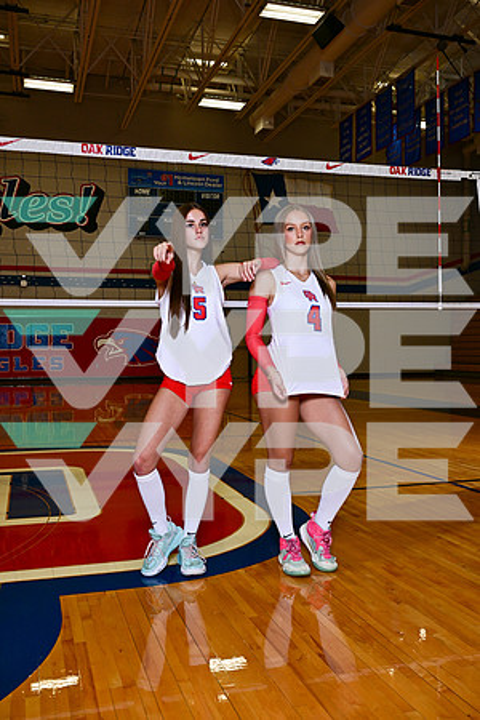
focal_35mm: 34
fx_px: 690
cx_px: 240
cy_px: 360
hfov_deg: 38.4
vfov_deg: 55.1
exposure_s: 1/200
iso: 400
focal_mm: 34.5
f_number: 6.3
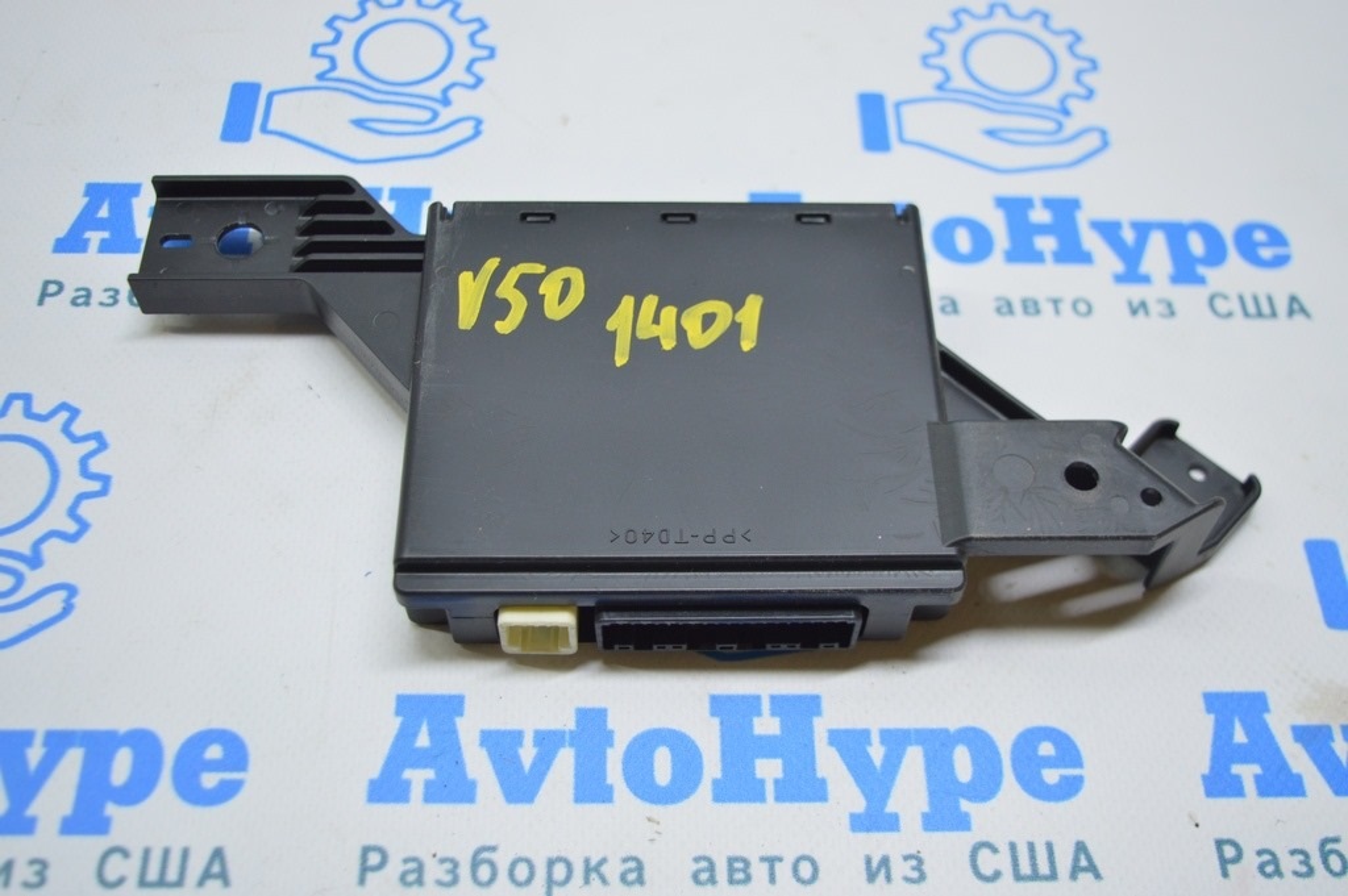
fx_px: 1515
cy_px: 448
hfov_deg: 48.0
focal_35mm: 40
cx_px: 674
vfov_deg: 33.0
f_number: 4
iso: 400
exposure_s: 1/50
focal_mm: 27
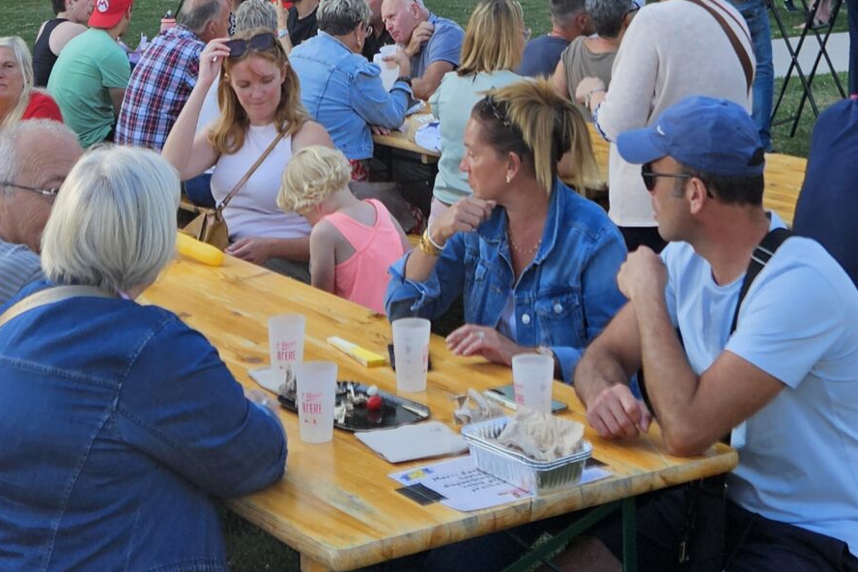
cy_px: -268
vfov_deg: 17.8
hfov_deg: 29.2
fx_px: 1644
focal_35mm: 69
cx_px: 412
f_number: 1.8
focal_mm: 5.4
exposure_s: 1/406
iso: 25
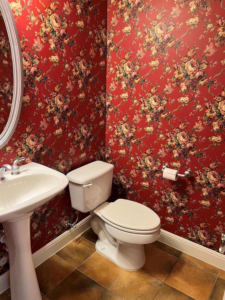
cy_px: 150
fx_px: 225
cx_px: 112
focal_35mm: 26
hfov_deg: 53.1
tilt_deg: -17.0
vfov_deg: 67.3
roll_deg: -0.4
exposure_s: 1/60
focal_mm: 5.7
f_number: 1.5
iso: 160
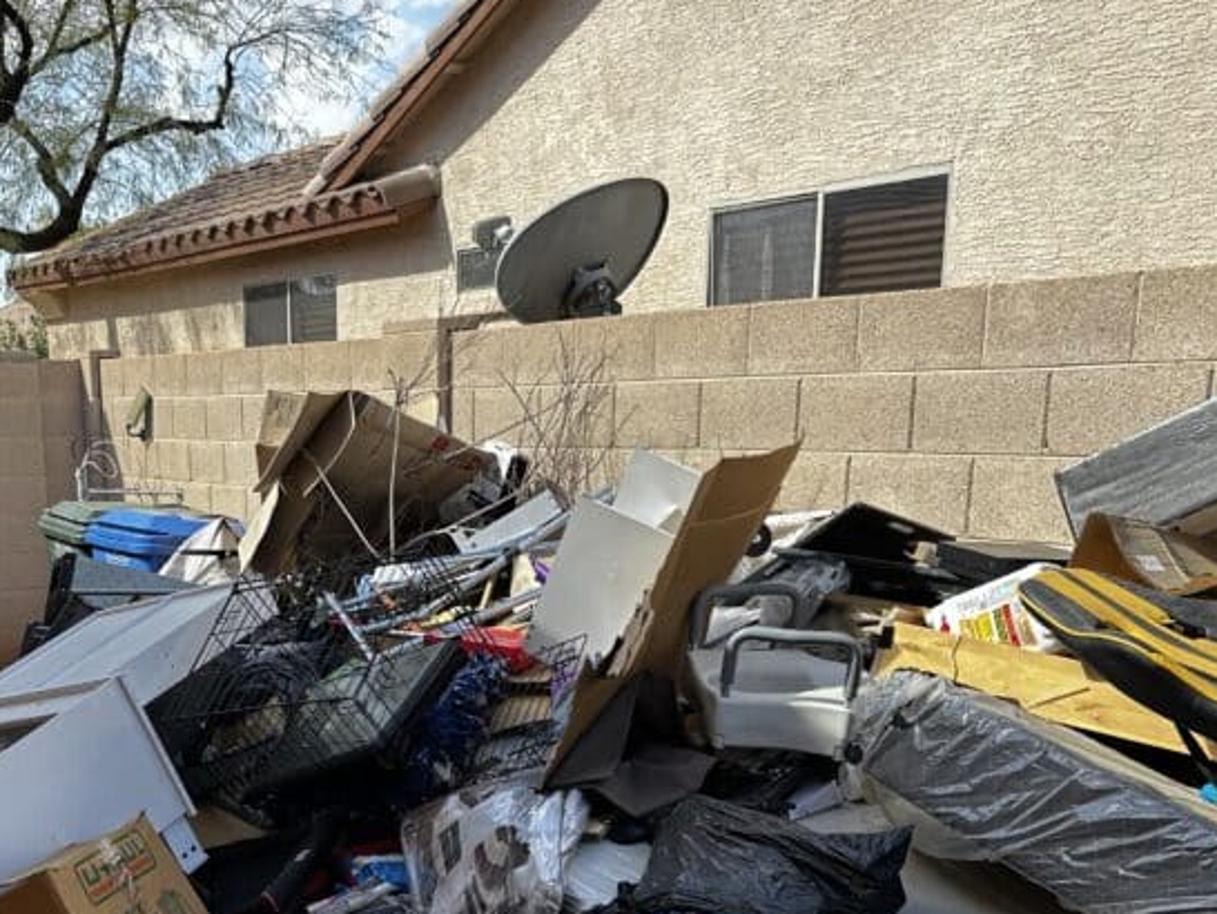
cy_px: 787
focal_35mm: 45
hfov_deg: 40.9
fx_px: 1583
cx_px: 314
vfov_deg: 31.0
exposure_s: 1/1256
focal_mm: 6.86
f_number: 1.78
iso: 80
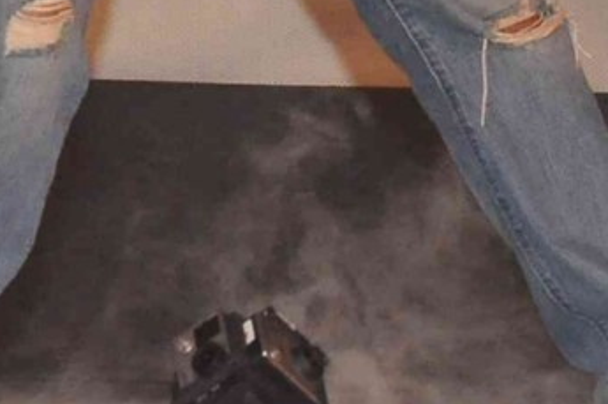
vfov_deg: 3.4
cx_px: -754
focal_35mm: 393
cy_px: -614
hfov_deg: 5.1
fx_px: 6628
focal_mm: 40
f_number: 10
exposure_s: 1/200
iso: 1000
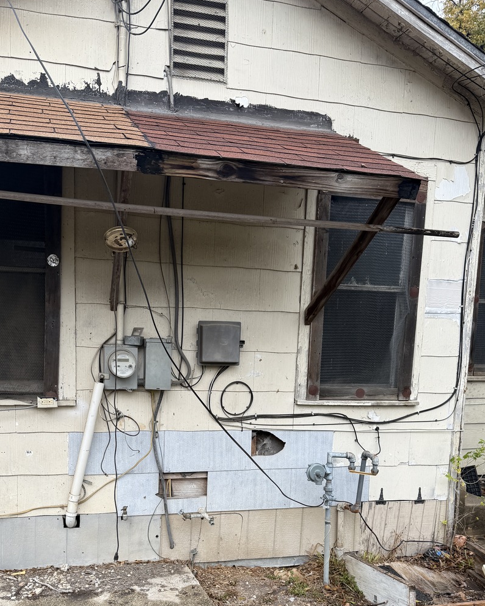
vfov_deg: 51.5
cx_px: 212
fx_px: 610
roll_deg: +0.7
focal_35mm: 34
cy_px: 422
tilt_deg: -5.4
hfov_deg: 43.3
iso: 80
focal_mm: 6.76
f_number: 1.78
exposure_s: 1/1046
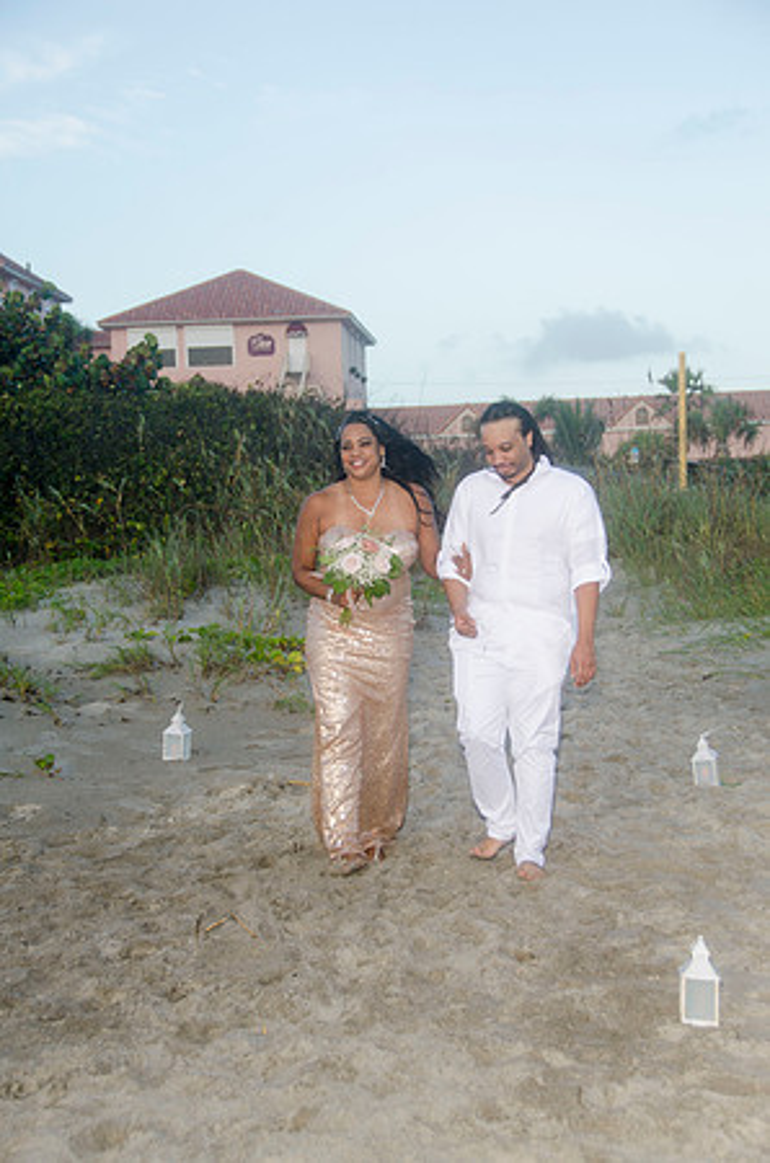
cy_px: 582
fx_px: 2127
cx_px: 385
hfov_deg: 20.5
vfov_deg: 30.6
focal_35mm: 66
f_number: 5.6
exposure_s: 1/200
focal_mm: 44
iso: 200
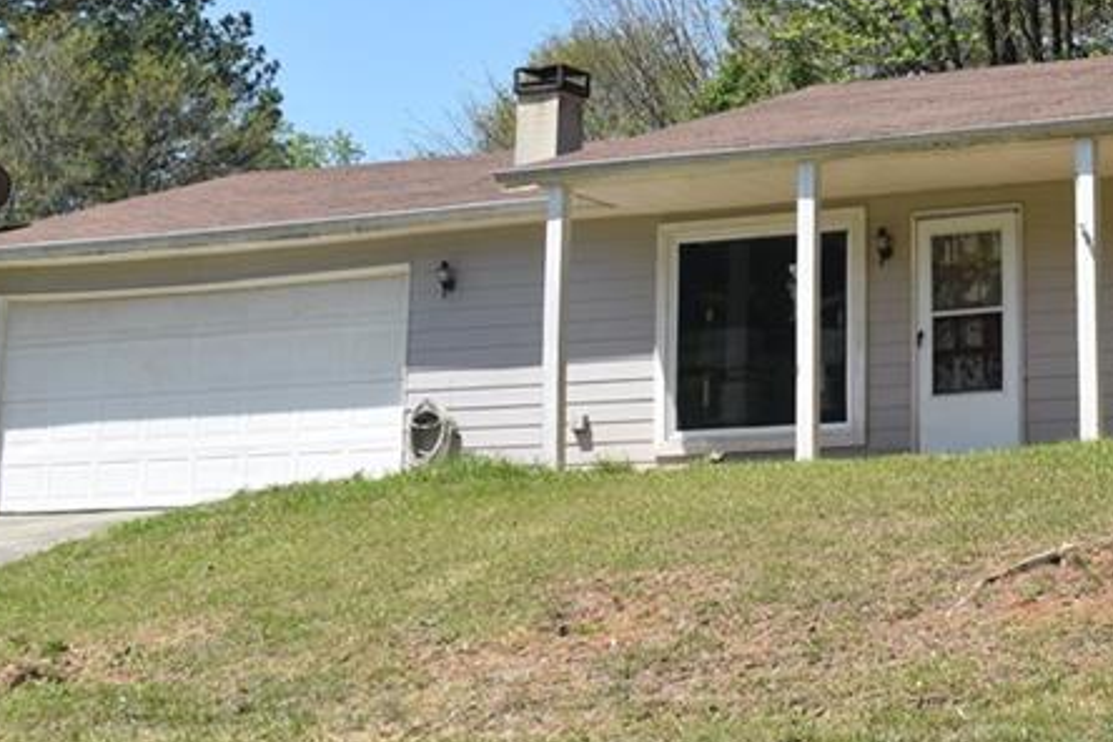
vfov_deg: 16.2
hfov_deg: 23.5
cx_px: 1090
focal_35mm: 83
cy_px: 13
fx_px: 2566
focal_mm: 24
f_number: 8
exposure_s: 1/250
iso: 100
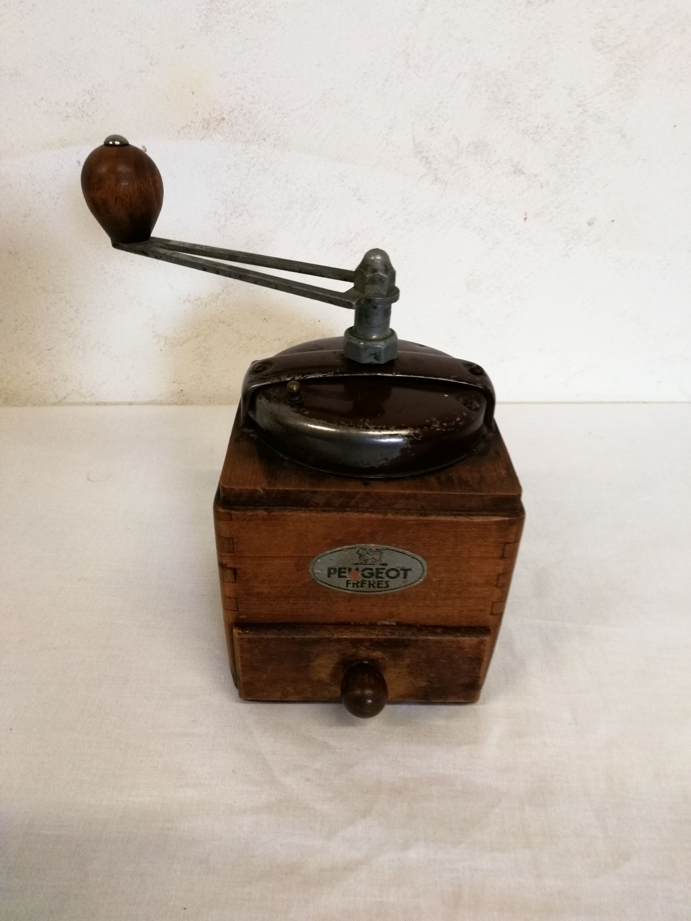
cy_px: 460
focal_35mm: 24
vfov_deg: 71.6
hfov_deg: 56.8
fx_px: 639
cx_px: 346
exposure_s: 1/50
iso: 64
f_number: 2.2
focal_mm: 2.38
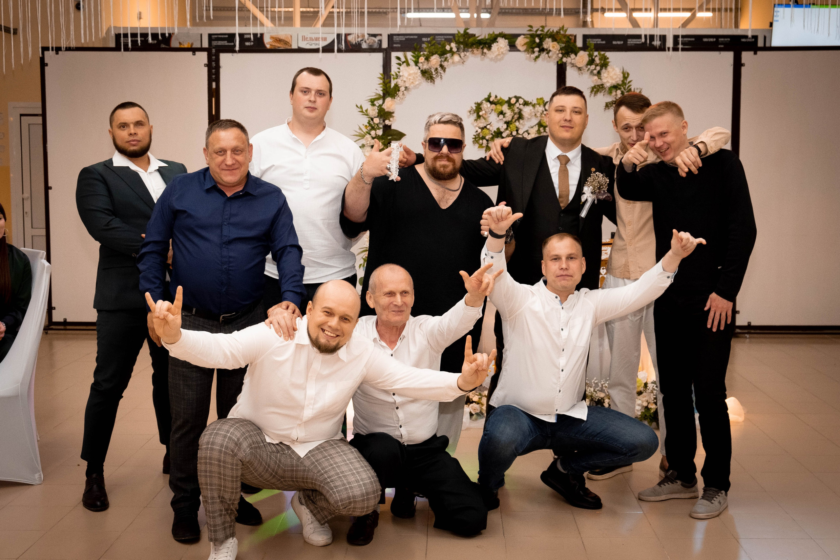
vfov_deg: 30.5
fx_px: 1025
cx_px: 420
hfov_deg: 44.5
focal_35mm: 44
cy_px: 256
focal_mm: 26.5
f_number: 4
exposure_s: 1/160
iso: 1600
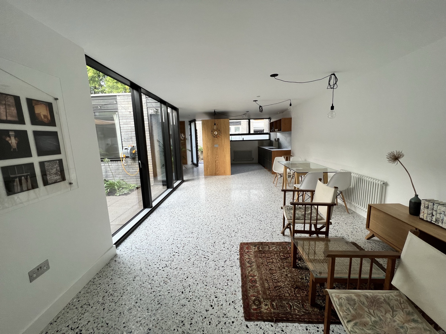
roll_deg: +1.5
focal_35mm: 13
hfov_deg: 106.2
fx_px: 167
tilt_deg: -9.9
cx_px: 223
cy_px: 167
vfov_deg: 89.9
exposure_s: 1/99
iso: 64
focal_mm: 1.57
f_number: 1.8
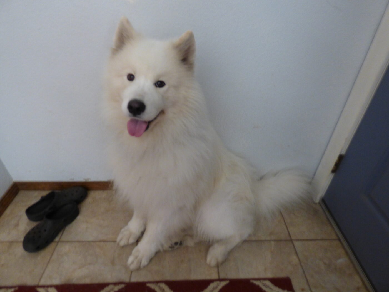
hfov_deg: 81.7
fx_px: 225
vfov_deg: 66.0
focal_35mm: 20
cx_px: 194
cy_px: 146
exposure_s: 1/8
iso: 400
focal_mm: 3.58
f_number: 2.8
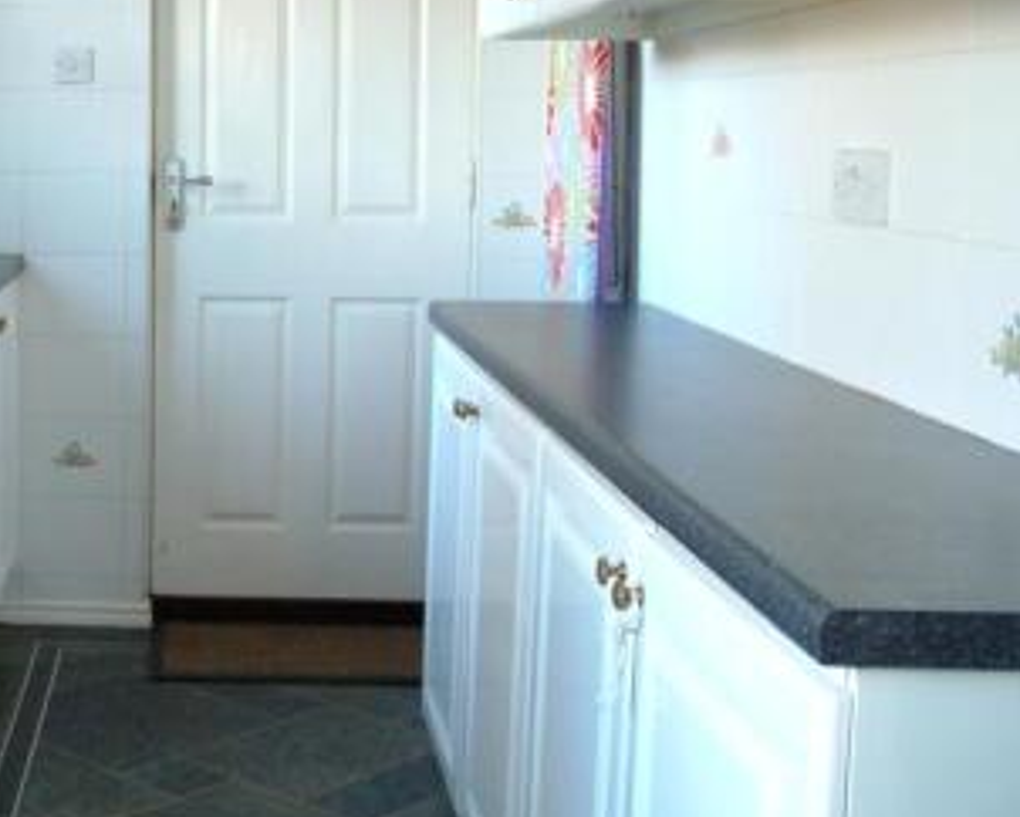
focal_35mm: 55
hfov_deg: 31.3
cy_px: 277
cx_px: -30
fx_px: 1661
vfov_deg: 27.5
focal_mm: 18
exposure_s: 1/30
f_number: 3.5
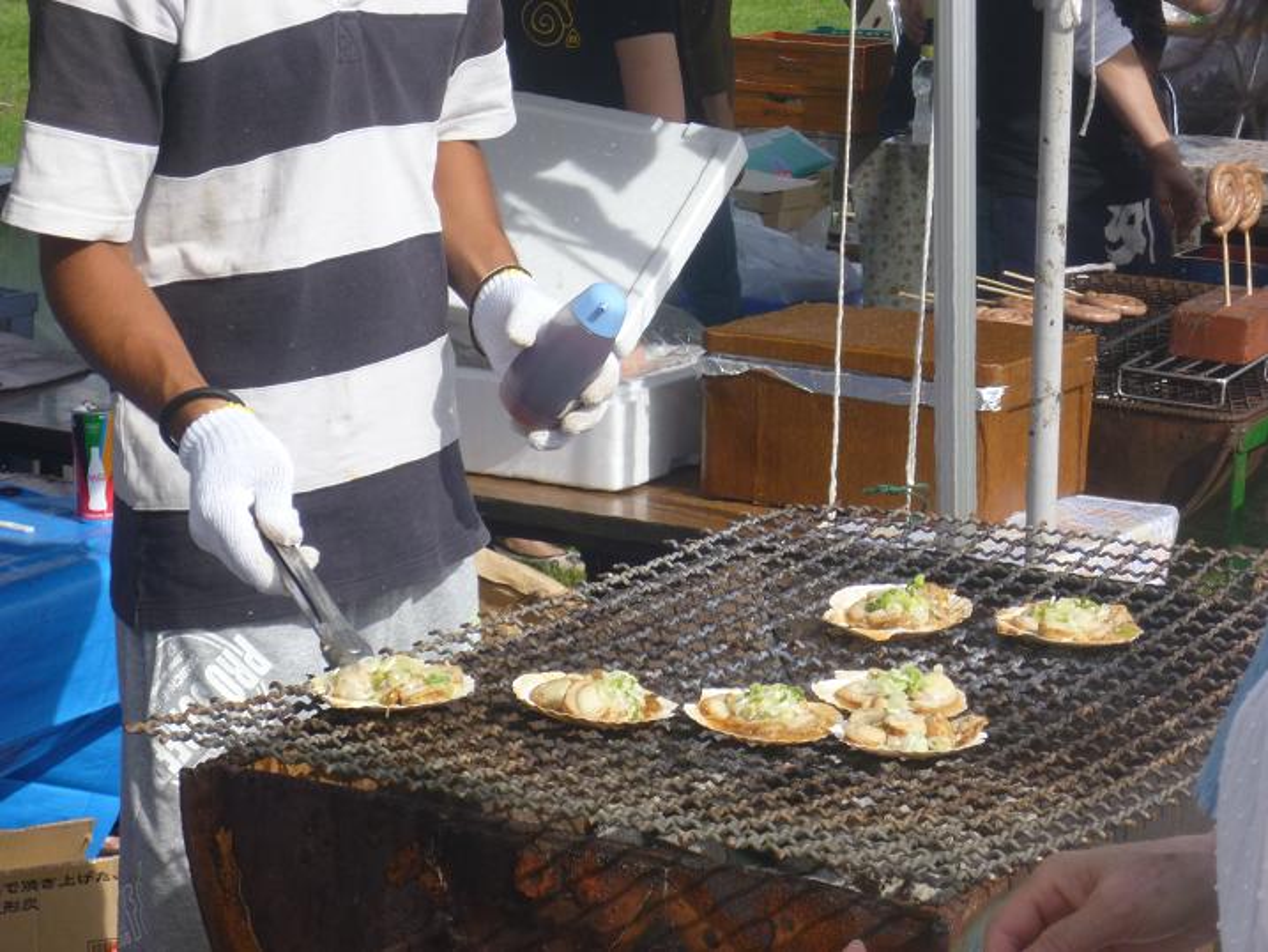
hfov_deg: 21.1
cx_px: 634
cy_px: 476
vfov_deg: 15.9
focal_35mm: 93
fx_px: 3407
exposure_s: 1/320
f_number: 5.3
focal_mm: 16.7
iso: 80
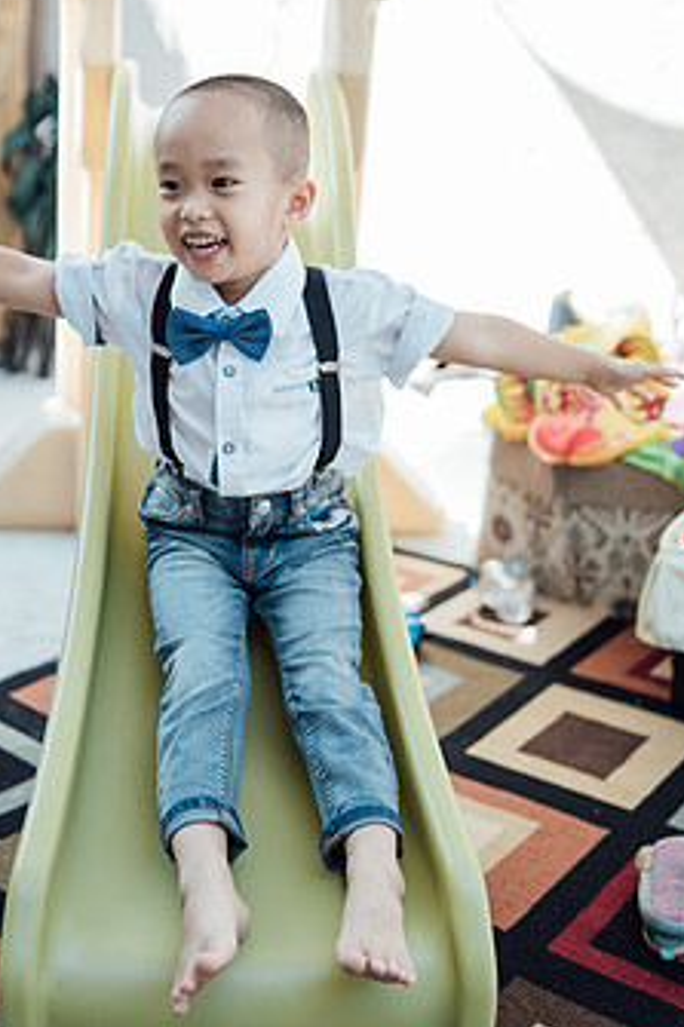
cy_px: 346
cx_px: 252
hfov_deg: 28.5
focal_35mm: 47
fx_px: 1341
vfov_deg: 41.4
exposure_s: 1/1000
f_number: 2
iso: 320
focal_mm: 35
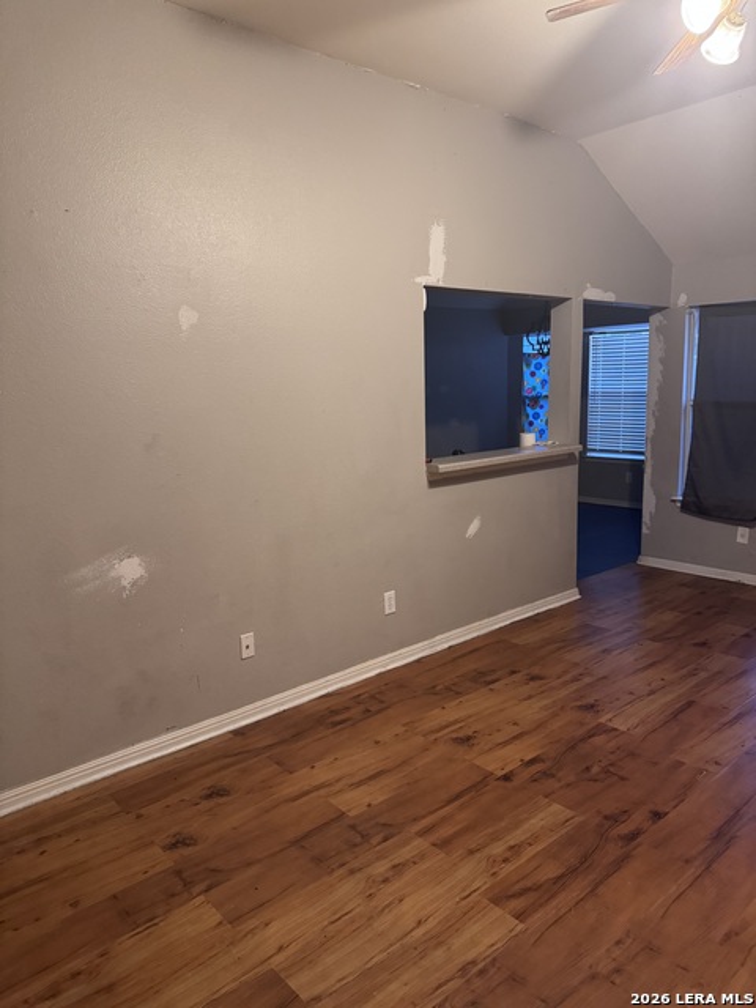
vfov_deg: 71.6
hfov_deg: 56.8
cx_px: 378
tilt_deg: -9.1
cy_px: 504
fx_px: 699
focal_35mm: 24
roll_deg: +0.8
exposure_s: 1/60
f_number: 1.78
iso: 500
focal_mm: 6.76
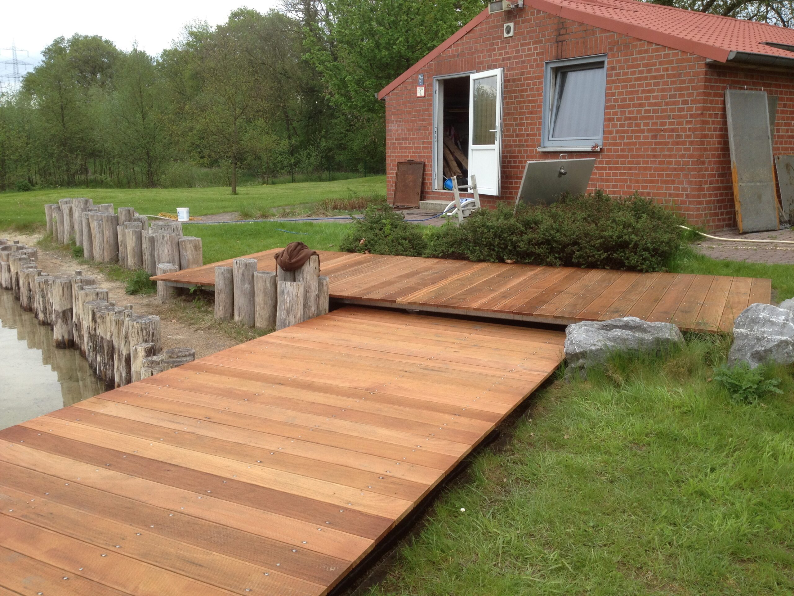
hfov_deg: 52.6
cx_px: 397
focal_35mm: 35
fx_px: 803
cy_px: 298
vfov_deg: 40.7
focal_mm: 4.28
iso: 64
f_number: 2.4
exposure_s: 1/435
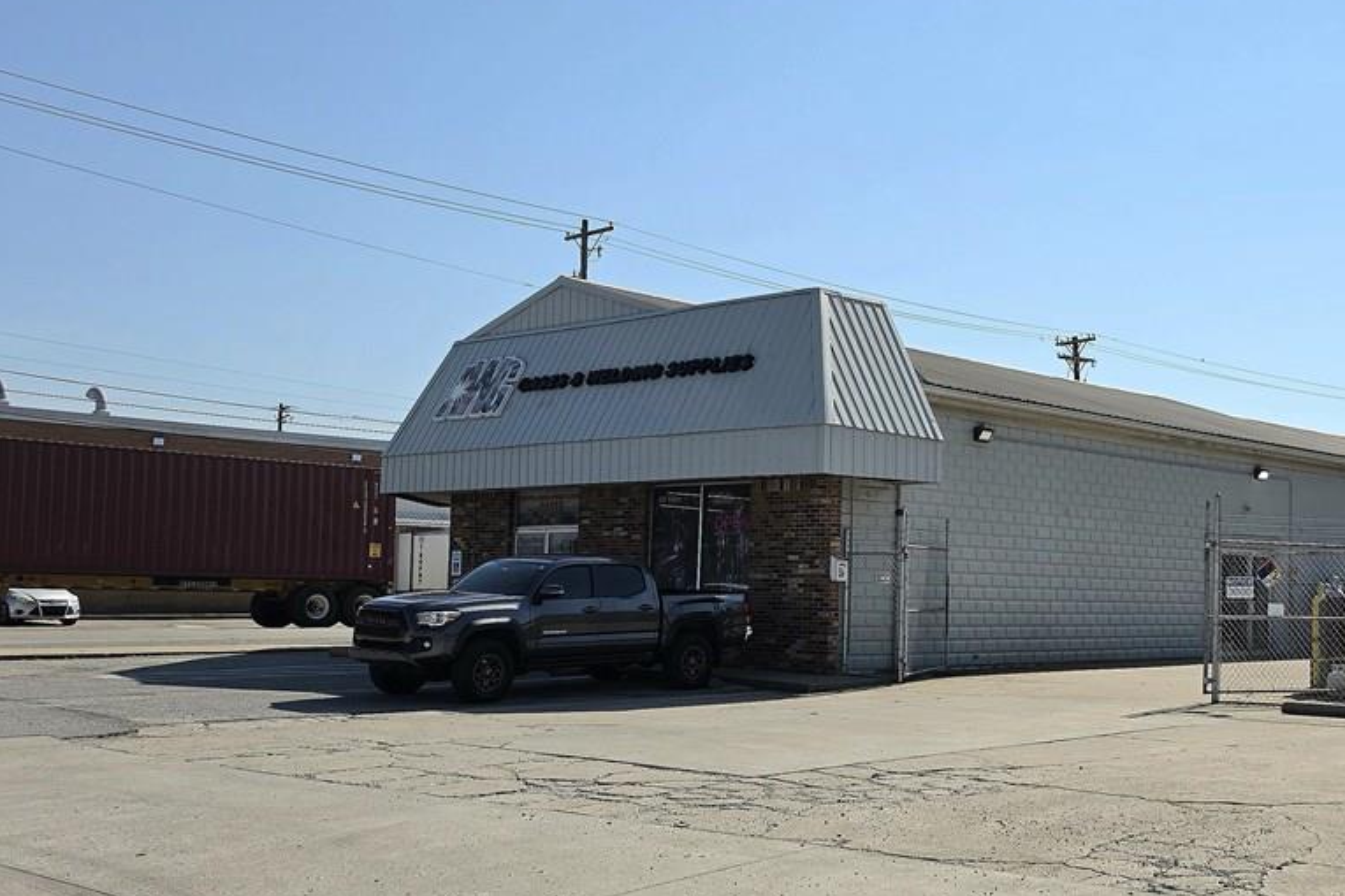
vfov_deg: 33.4
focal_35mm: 40
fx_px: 1494
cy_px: 483
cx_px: 923
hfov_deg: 47.5
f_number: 1.4
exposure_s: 1/10000
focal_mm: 6.5
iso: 32
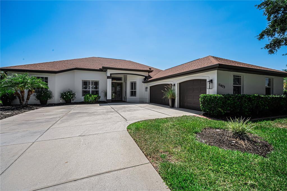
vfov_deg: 75.4
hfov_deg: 98.6
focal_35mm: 16
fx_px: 123
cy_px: 96
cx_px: 144
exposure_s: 1/500
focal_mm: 15.5
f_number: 13
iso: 320
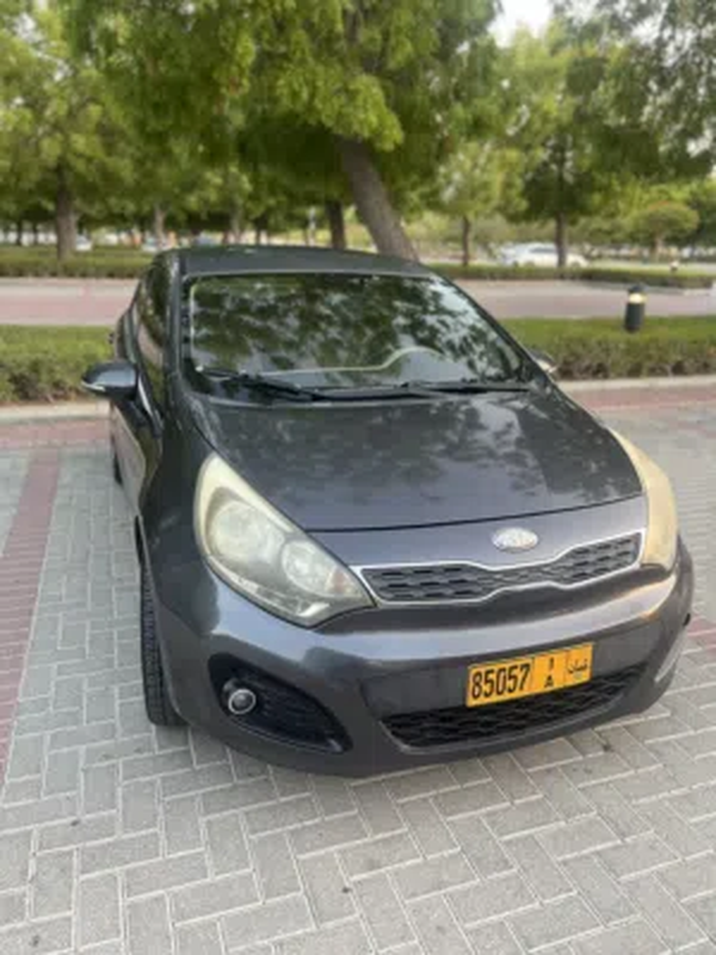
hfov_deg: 53.1
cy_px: 478
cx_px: 358
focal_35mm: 26
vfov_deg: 67.3
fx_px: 717
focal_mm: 5.1
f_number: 1.6
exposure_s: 1/88
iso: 125
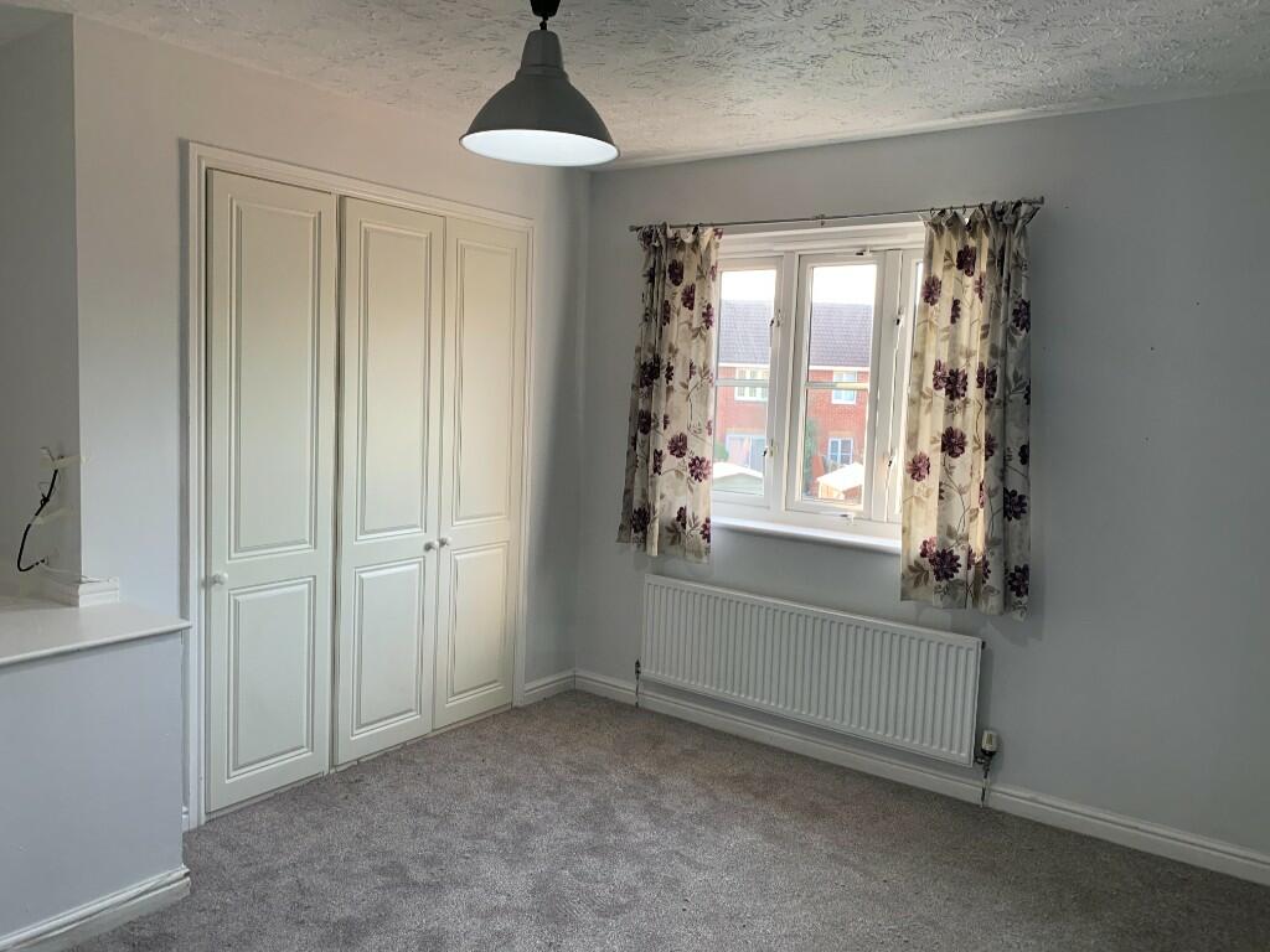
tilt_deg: -3.9
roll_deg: -2.6
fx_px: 954
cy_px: 476
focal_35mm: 26
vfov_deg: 53.1
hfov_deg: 67.3
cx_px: 635
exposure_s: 1/100
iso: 80
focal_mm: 4.25
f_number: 1.8
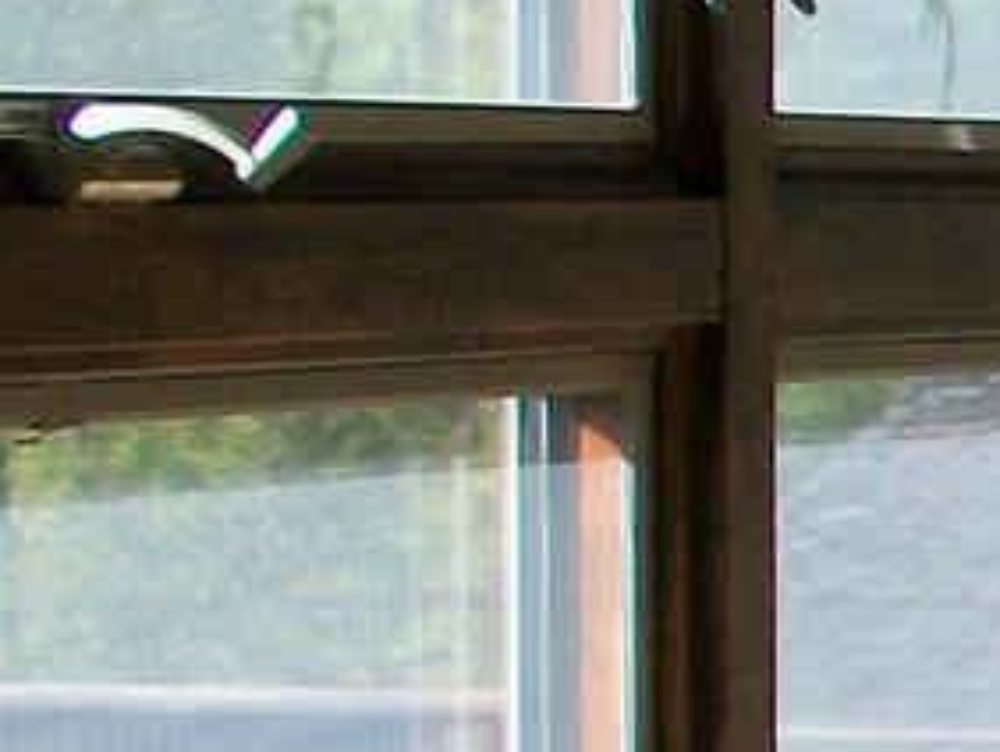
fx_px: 7344
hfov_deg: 7.2
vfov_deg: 5.8
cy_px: 1007
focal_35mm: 254
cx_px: 2550
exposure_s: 1/125
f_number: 3.1
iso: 80
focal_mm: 6.3
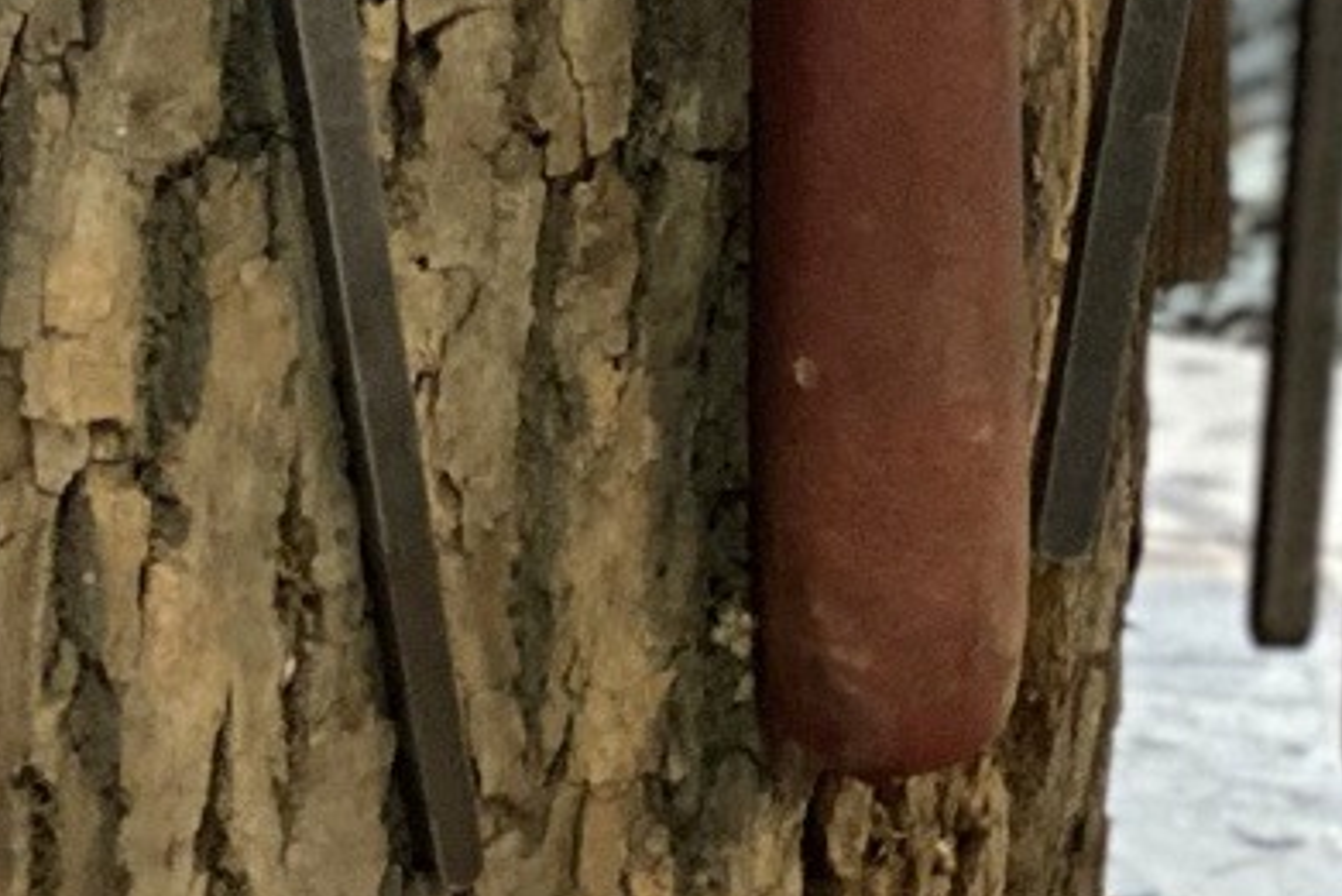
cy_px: -1095
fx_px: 10553
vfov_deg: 4.8
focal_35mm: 283
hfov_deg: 7.2
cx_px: -141
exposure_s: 1/17
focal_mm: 6
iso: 400
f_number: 2
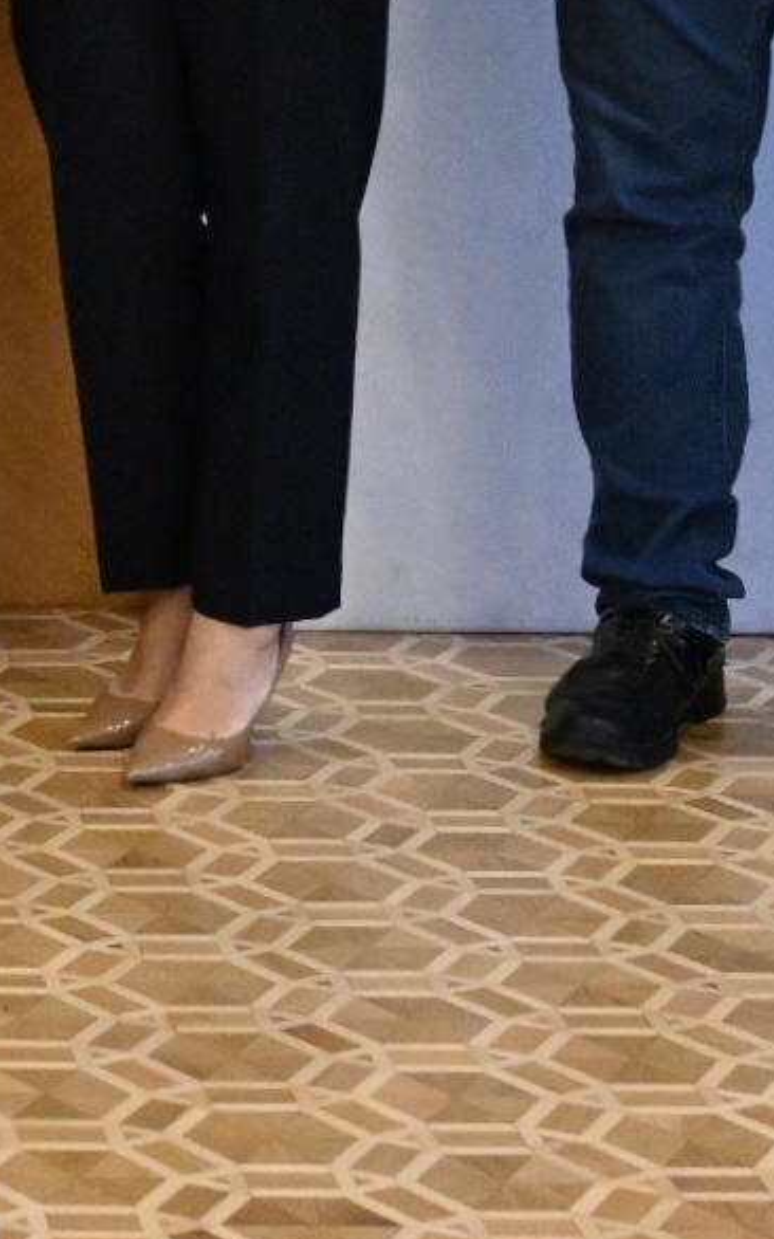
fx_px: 5496
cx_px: -764
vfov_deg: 12.4
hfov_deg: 7.7
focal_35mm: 163
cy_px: -419
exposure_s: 1/323
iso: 4000
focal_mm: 29.5
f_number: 3.5
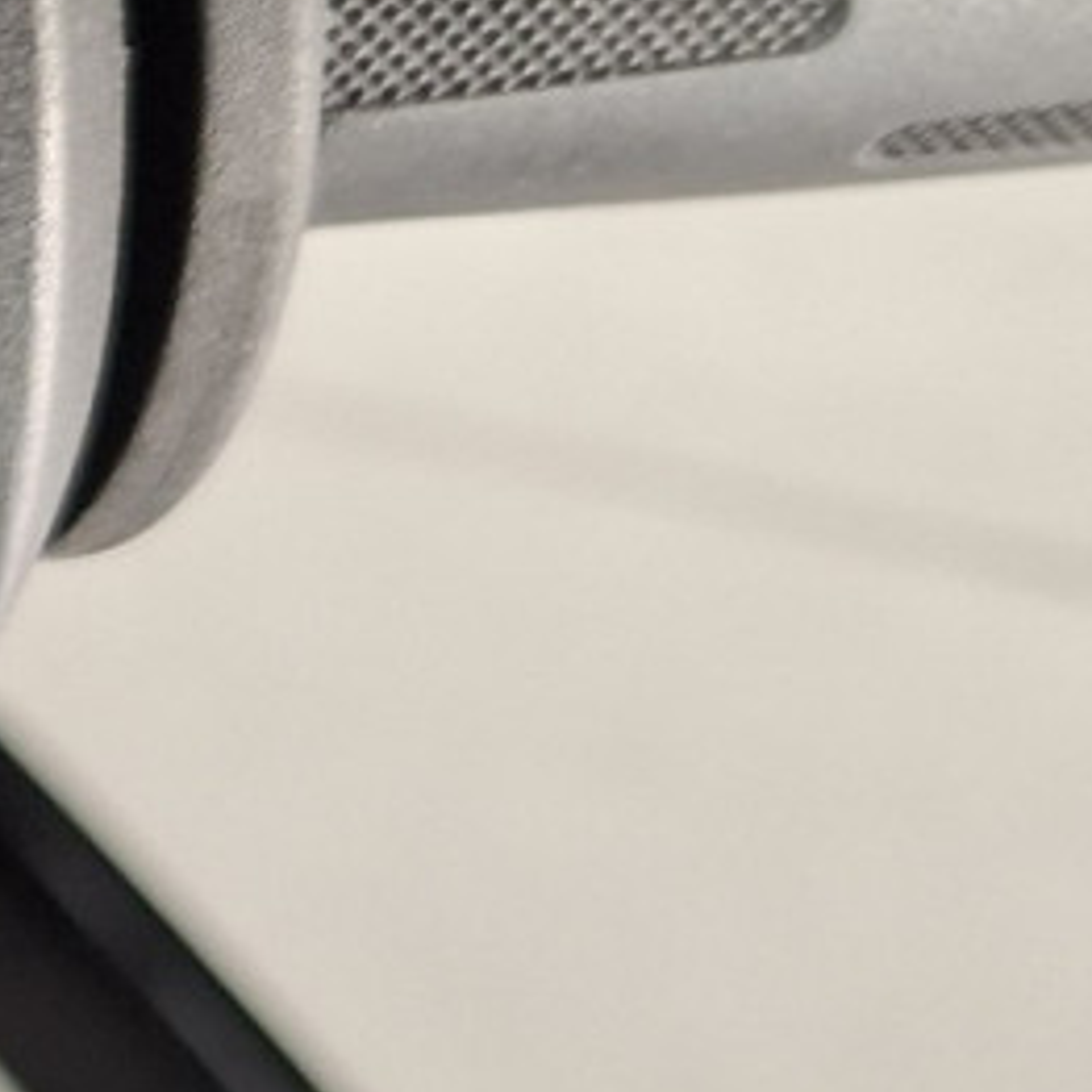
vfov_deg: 13.7
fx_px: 4426
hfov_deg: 12.1
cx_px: -1242
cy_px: -200
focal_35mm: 124
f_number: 1.8
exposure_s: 1/33
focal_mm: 5.54
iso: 320
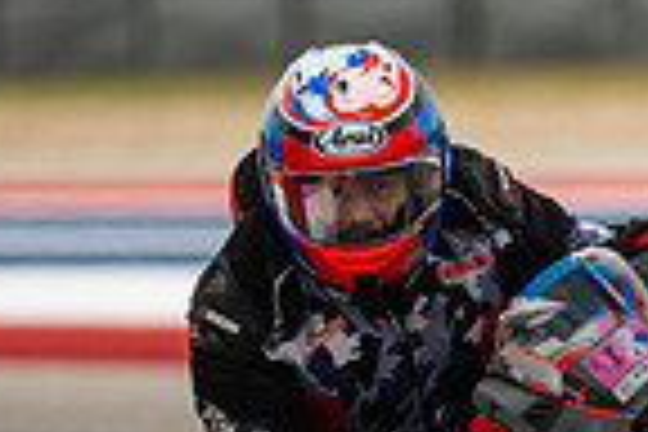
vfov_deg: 1.1
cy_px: 623
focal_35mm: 1209
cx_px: 806
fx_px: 21760
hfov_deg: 1.7
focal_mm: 200
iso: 400
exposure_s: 1/5000
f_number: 2
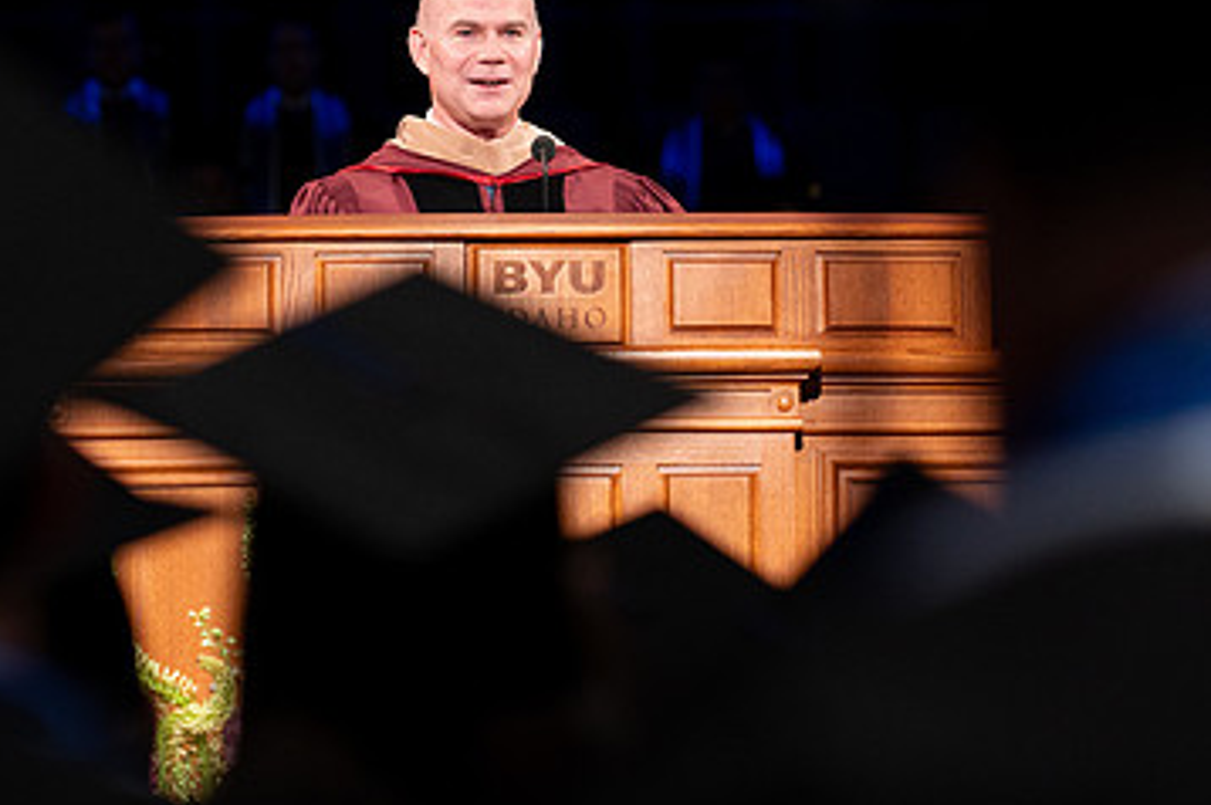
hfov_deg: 8.6
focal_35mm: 240
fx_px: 8066
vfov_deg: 5.7
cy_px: 310
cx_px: 657
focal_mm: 135
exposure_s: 1/250
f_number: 2.8
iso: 1000
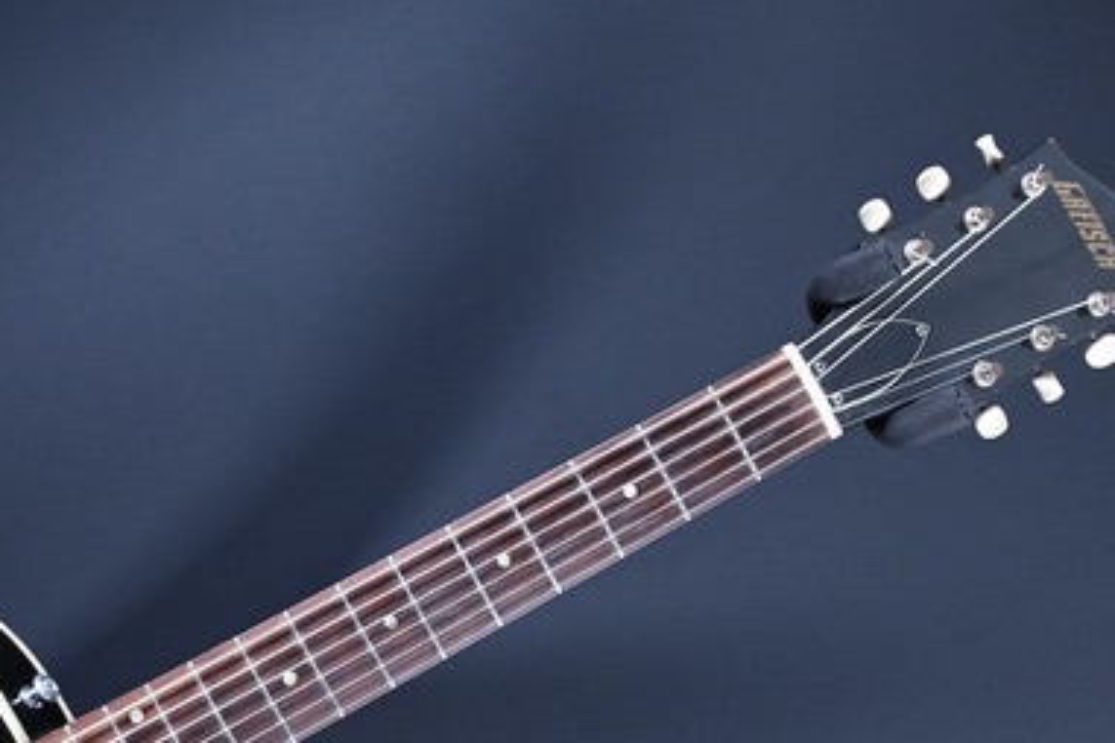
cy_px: 521
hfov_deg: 55.8
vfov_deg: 38.2
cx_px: 547
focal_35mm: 34
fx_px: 1053
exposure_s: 1/60
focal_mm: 16
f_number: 2.8
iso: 3200
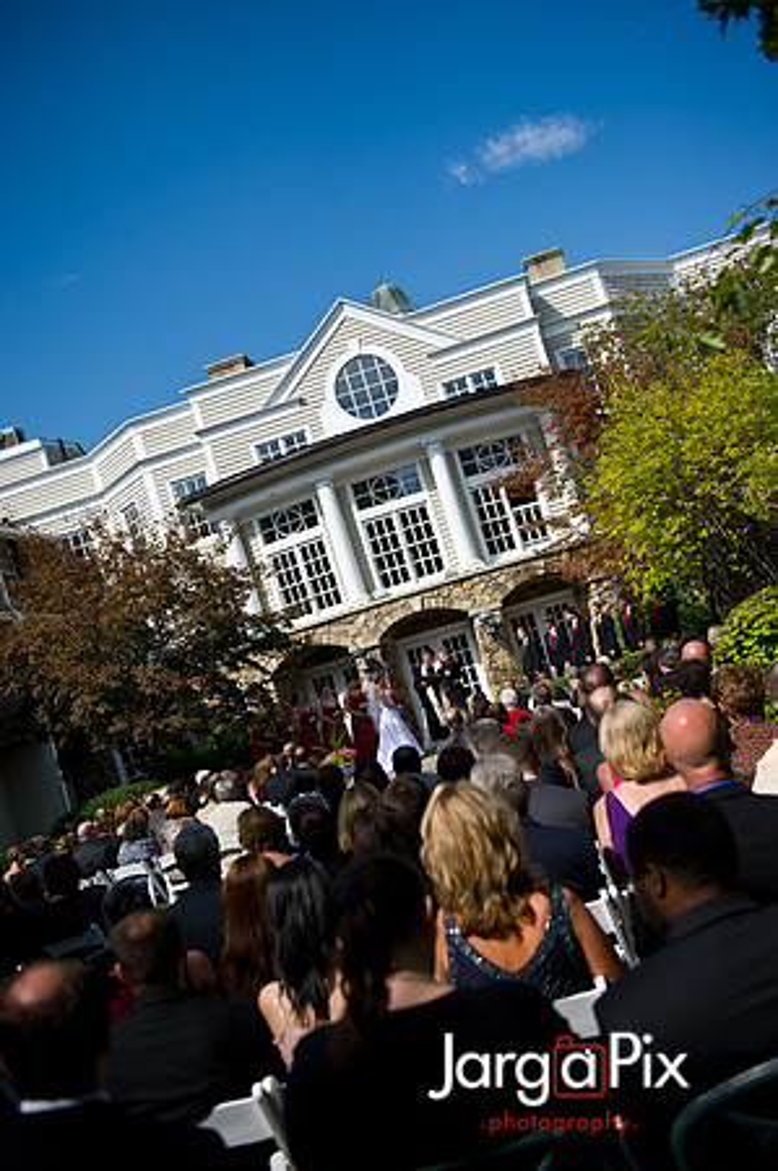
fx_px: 1235
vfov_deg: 50.7
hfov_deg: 35.0
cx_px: 389
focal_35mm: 38
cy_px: 586
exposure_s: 1/5000
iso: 200
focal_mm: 38
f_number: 3.2
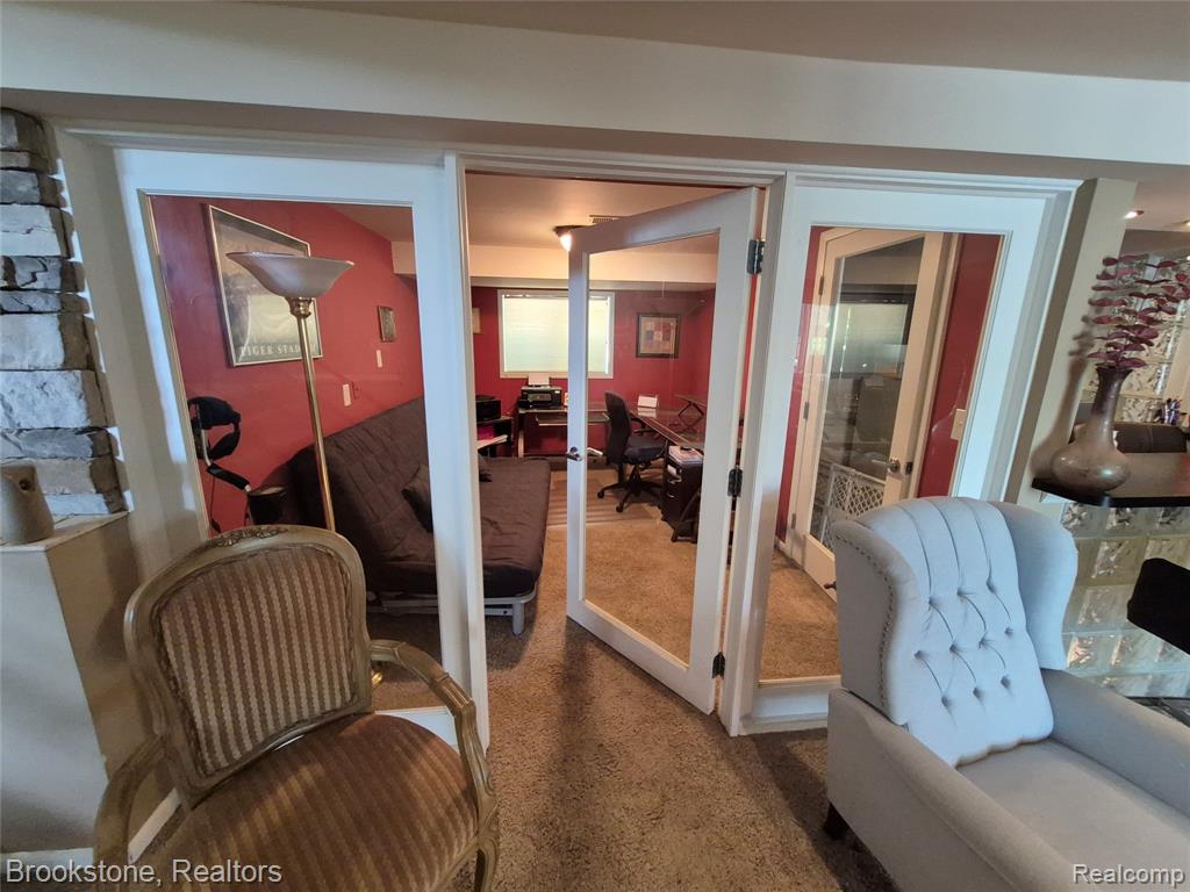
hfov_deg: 106.2
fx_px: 447
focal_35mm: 13
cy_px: 446
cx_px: 595
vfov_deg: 89.9
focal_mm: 1.74
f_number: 2.2
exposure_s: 1/60
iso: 800
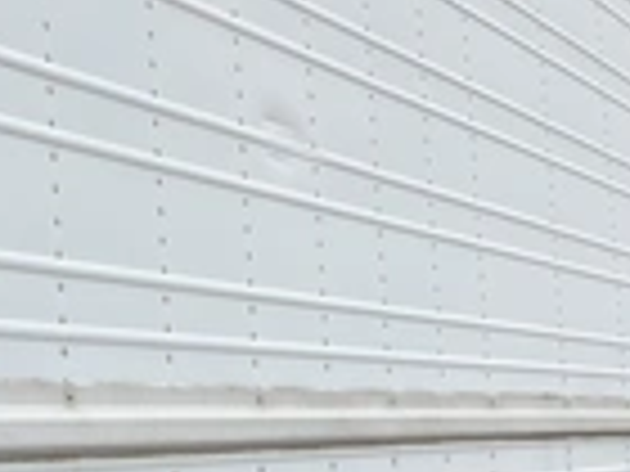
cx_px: 117
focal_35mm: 83
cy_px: 418
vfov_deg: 17.5
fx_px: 1511
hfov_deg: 23.2
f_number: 1.8
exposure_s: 1/1490
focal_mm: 3
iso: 25
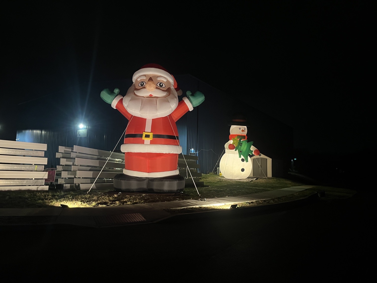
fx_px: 283
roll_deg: -0.4
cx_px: 188
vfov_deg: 53.1
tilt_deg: +4.2
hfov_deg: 67.3
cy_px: 142
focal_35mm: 26
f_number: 1.6
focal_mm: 5.1
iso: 640
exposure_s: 1/40
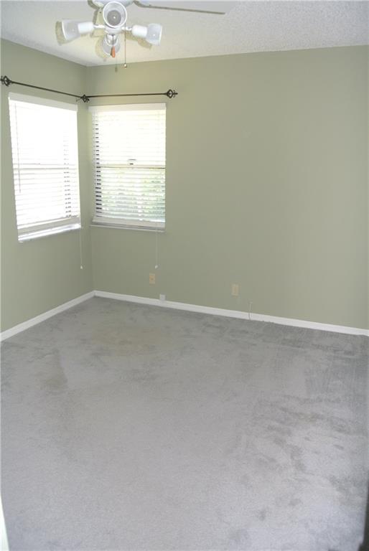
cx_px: 184
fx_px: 414
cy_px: 276
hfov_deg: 48.0
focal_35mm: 27
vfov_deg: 67.3
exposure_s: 1/60
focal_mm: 10
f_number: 4
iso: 320
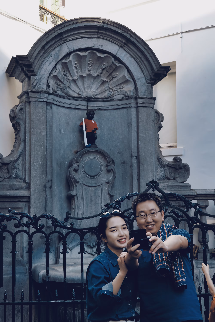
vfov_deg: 37.5
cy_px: 161
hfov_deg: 25.5
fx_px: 475
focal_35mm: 53
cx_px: 108
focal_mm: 35
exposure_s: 1/400
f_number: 5.6
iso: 400
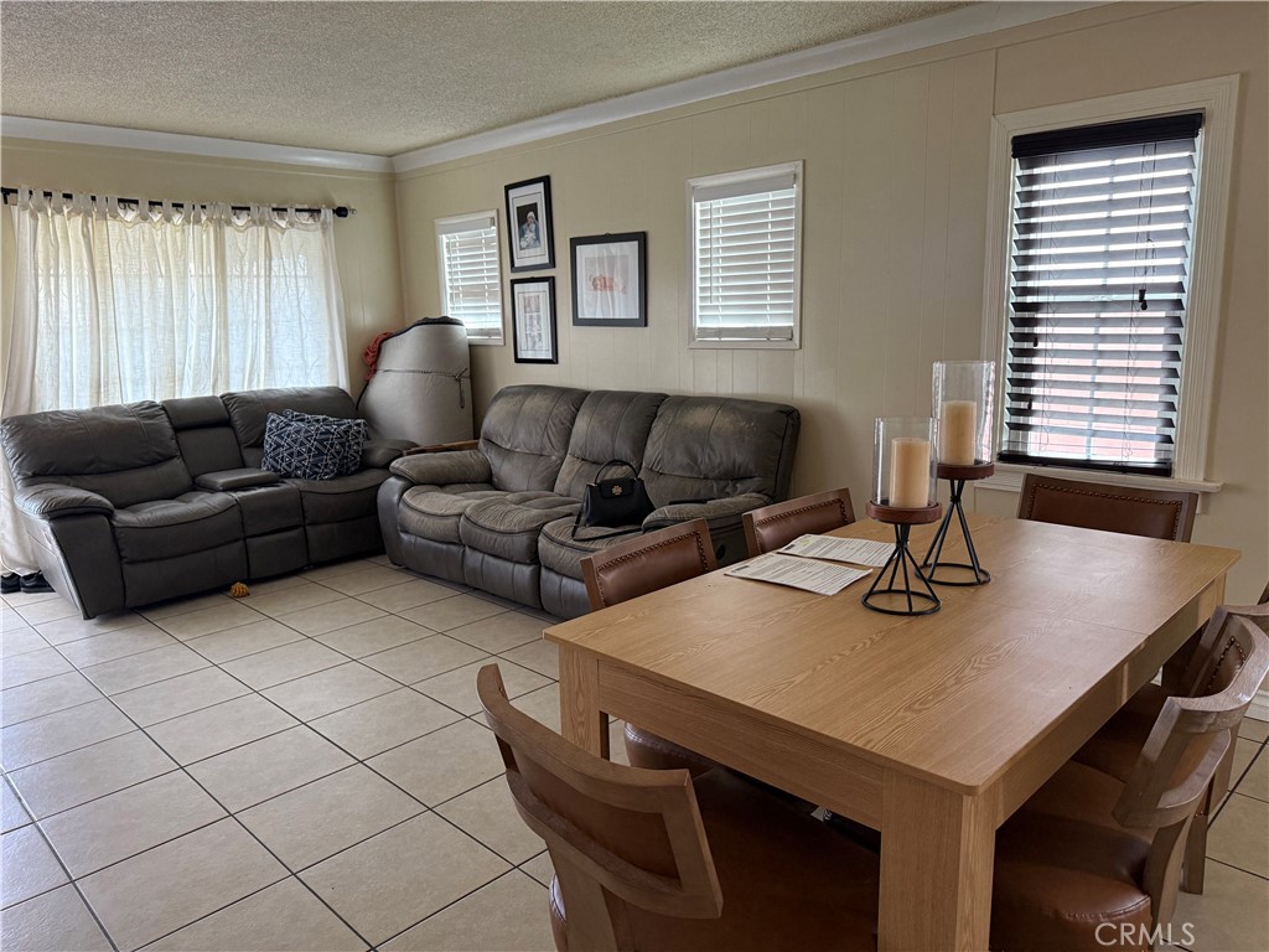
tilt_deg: -10.7
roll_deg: +1.7
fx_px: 880
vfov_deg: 56.8
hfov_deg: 71.6
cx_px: 634
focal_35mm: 24
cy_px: 476
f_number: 1.78
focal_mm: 6.76
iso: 250
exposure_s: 1/60
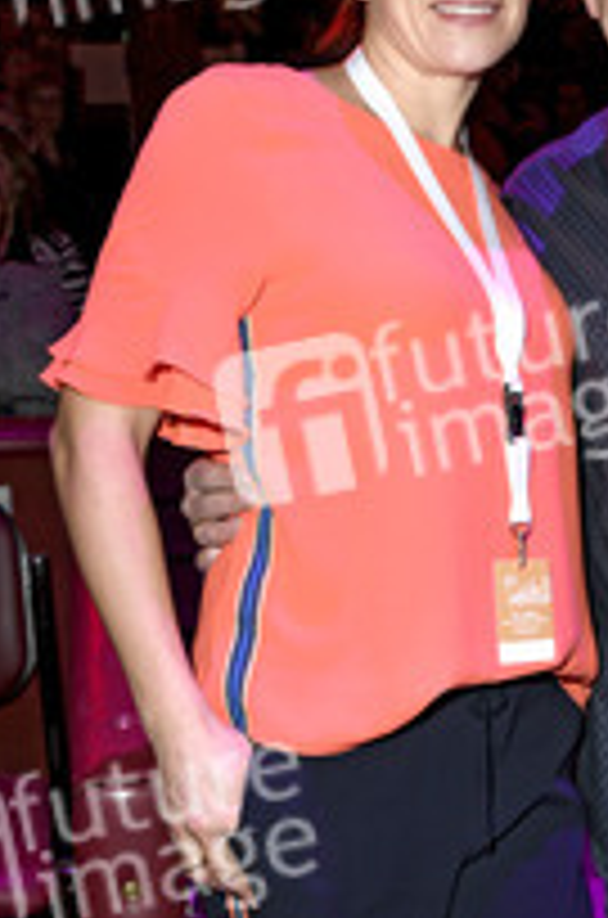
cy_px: 626
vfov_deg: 35.9
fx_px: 1400
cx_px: 576
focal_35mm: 55
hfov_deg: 23.7
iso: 1250
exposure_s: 1/160
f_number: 6.3
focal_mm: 28
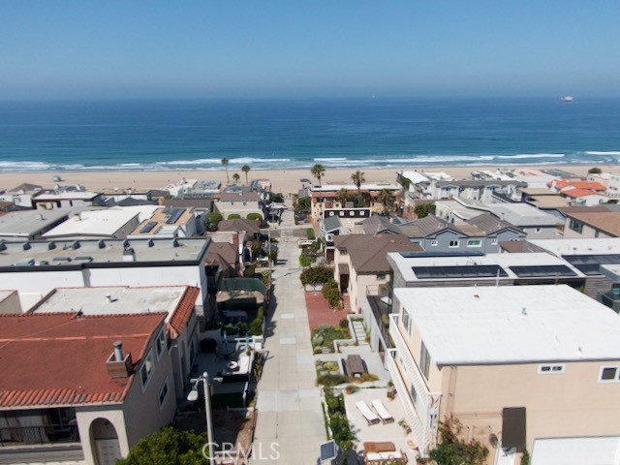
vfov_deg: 56.8
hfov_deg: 71.6
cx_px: 310
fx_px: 430
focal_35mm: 24
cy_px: 232
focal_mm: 4.39
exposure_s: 1/2409
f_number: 2.8
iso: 110
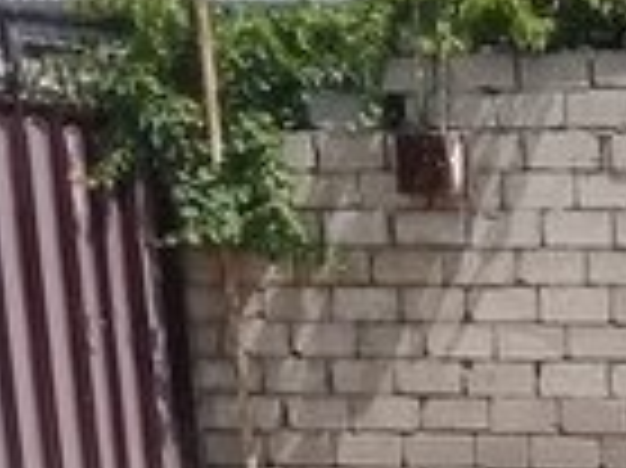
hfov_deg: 12.1
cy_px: 970
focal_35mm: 147
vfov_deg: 9.4
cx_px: 1189
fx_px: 2656
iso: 50
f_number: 2.2
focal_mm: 3.3
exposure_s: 1/1391
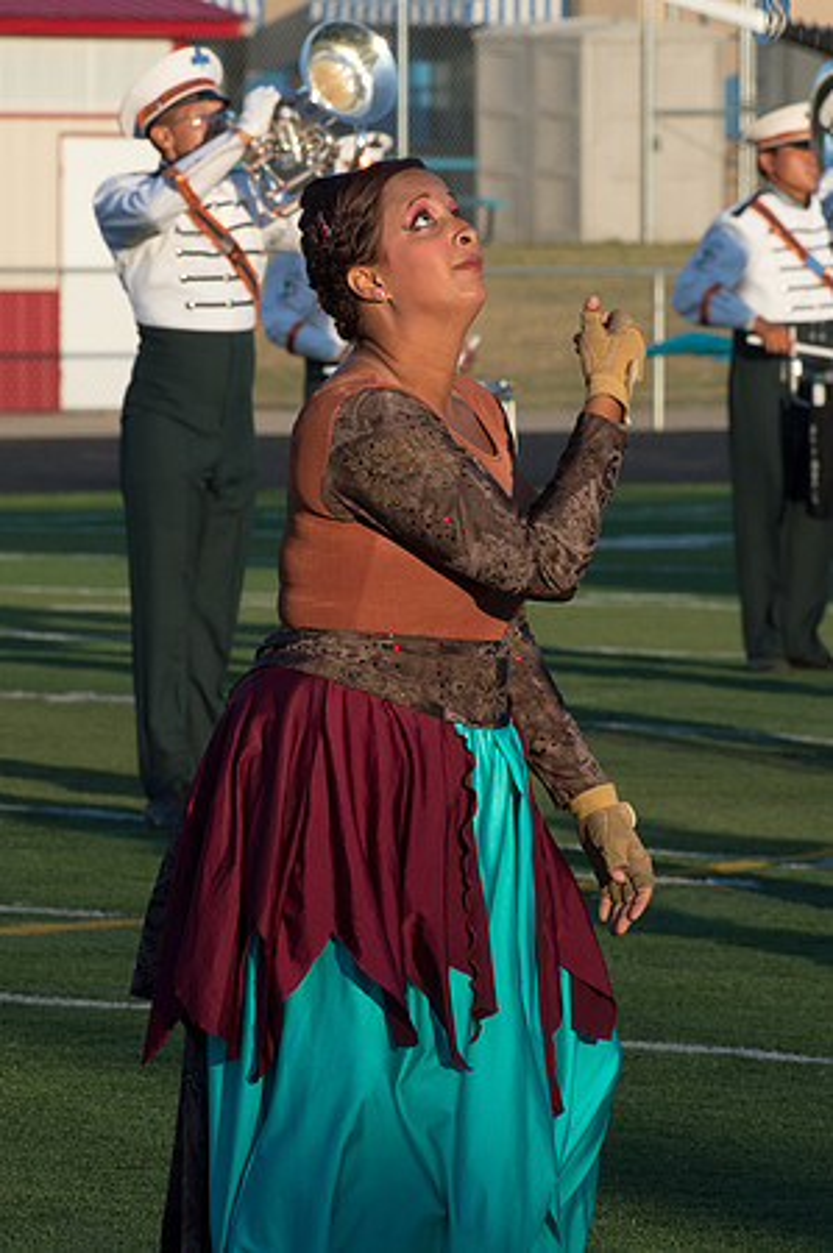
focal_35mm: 379
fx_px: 13170
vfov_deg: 5.4
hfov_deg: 3.6
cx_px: 490
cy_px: 408
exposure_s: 1/640
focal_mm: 185
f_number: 13
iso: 640
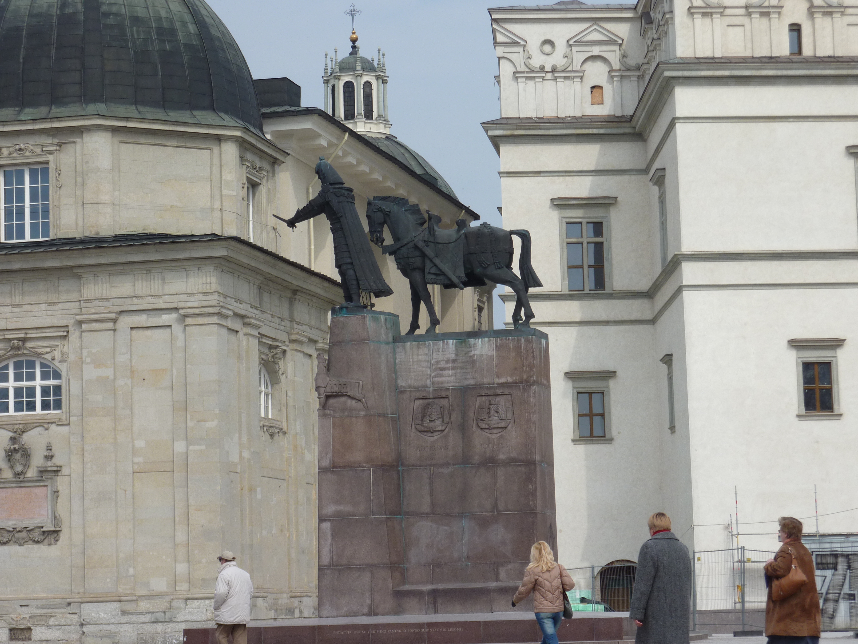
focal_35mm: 104
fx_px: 2578
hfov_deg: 18.9
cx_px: 429
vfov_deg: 14.2
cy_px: 322
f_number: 5.6
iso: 80
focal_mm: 17
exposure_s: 1/500
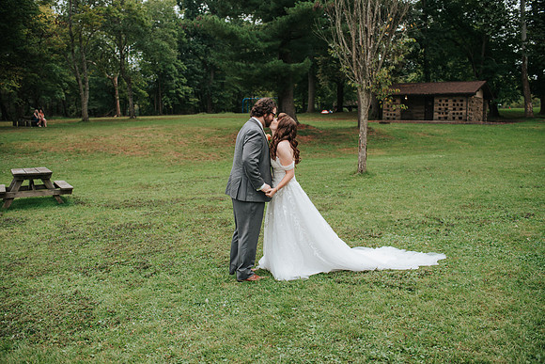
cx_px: 272
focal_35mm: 35
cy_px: 182
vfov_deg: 37.9
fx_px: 530
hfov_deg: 54.4
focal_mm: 35
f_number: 3.2
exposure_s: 1/640
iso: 100
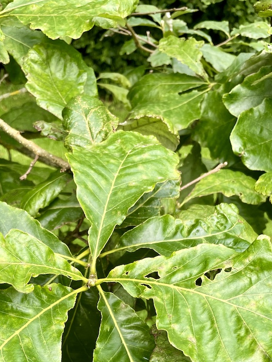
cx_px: 102
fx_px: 514
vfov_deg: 36.1
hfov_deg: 29.5
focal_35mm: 49
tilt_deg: -35.7
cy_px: 339
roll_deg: -6.3
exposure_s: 1/412
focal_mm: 4.2
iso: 32
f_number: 1.6
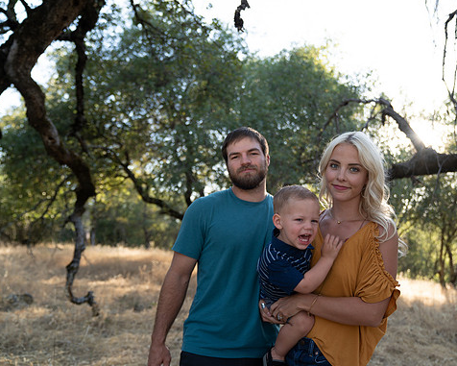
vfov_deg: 45.8
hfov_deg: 55.4
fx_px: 433
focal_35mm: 32
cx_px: 267
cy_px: 183
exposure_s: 1/125
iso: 100
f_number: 2.8
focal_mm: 28
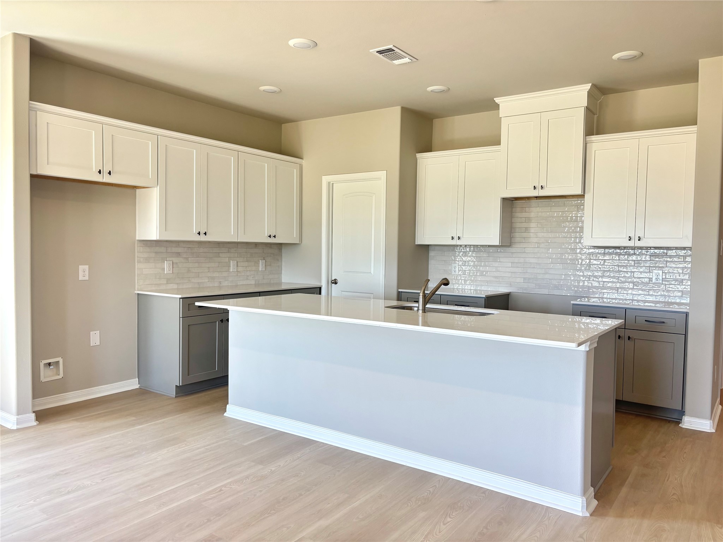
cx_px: 362
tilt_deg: -1.9
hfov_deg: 67.3
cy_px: 271
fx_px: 543
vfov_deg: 53.1
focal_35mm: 26
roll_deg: -1.4
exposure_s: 1/120
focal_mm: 5.96
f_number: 1.6
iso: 100
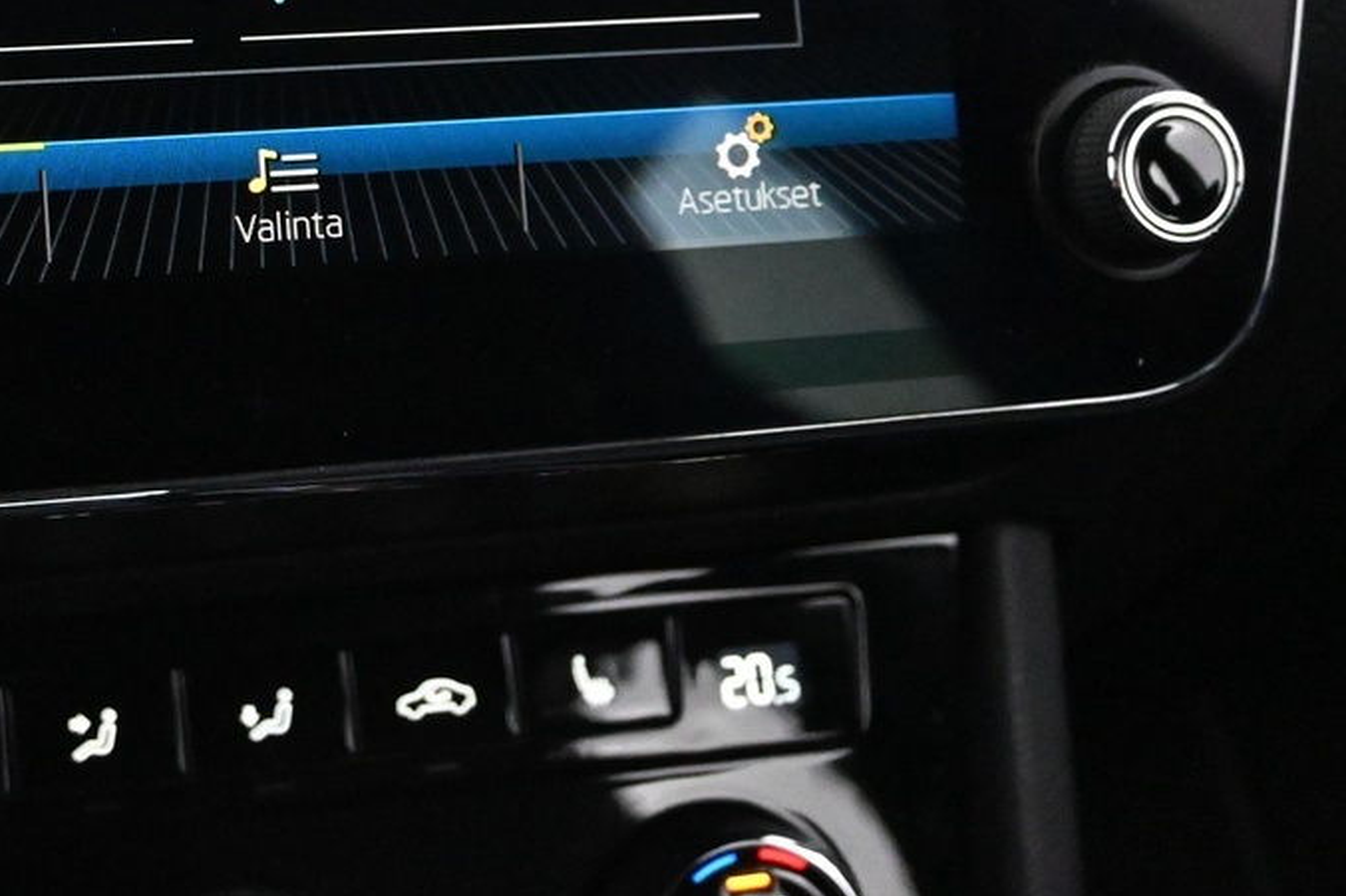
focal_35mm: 79
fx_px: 2953
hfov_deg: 25.0
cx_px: 173
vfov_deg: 16.6
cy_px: -139
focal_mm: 22
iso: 9000
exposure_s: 1/40
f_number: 4
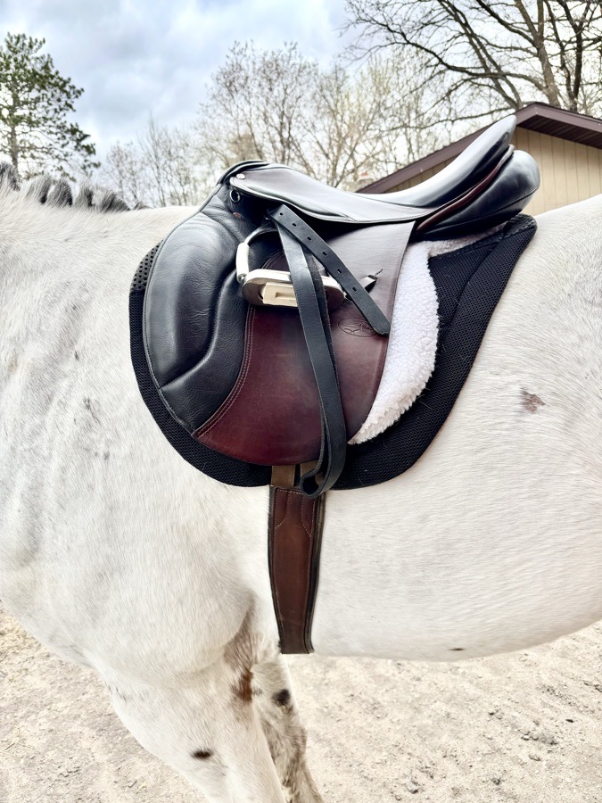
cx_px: 301
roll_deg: +7.8
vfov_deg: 71.6
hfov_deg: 56.8
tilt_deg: -8.4
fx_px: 557
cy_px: 402
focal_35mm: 24
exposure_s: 1/1597
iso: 80
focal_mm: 6.76
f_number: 1.78
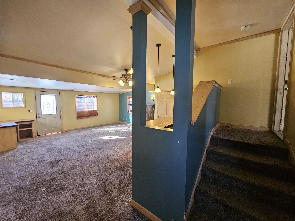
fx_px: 111
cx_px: 148
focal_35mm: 13
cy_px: 110
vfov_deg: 89.9
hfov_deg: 106.2
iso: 320
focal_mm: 2.2
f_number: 2.2
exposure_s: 1/40
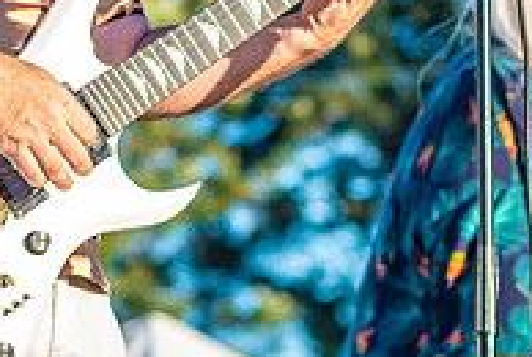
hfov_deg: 5.1
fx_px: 5964
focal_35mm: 403
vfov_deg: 3.4
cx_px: 529
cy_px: -70
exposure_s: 1/400
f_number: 5.6
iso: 640
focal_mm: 135
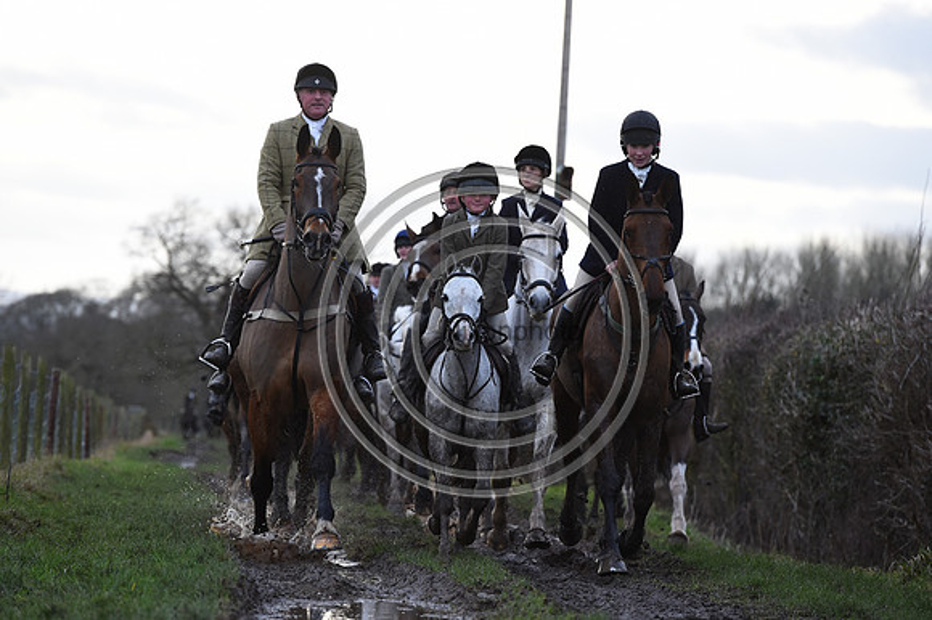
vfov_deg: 7.4
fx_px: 4787
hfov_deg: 11.1
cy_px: 310
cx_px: 466
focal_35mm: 185
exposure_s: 1/1250
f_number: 5.6
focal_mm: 185
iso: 1800
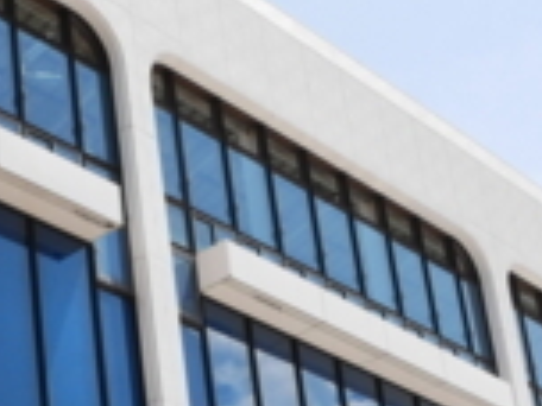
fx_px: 1487
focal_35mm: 95
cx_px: -125
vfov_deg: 14.7
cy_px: 568
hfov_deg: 19.3
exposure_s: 1/400
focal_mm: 12
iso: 200
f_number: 7.1
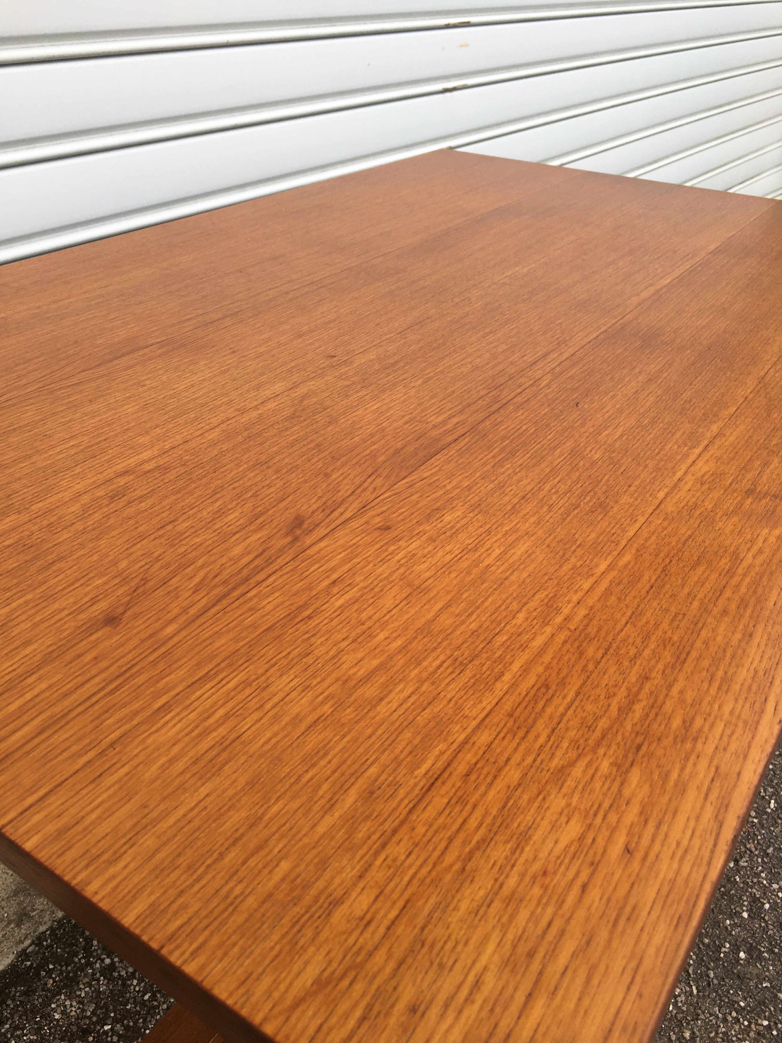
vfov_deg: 61.7
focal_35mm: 29
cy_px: 522
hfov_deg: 48.2
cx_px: 391
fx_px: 874
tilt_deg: -31.6
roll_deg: -2.2
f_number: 2.2
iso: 25
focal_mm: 4.15
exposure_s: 1/242
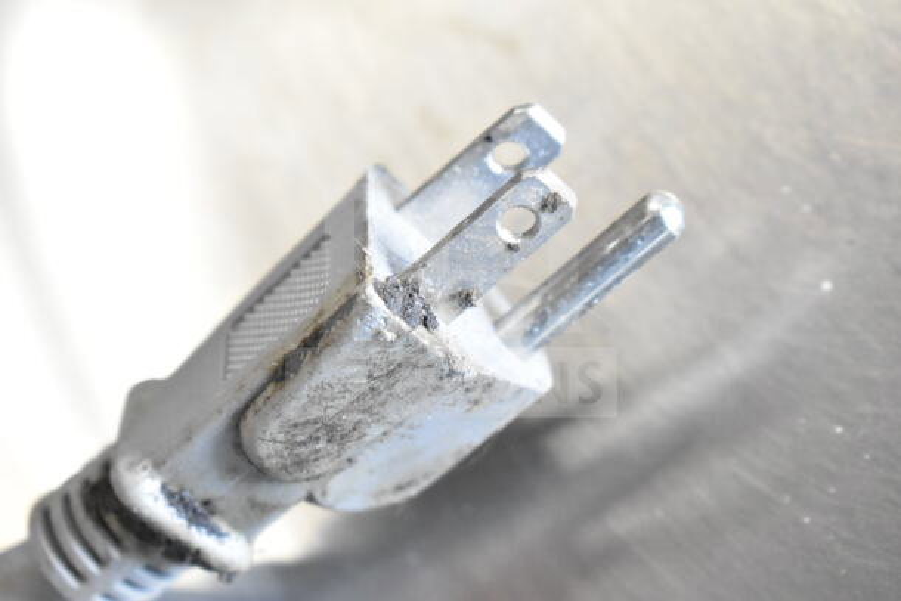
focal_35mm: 82
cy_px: 300
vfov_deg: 16.6
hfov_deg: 24.6
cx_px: 450
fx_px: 2065
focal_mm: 55
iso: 6400
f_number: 5.6
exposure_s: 1/100
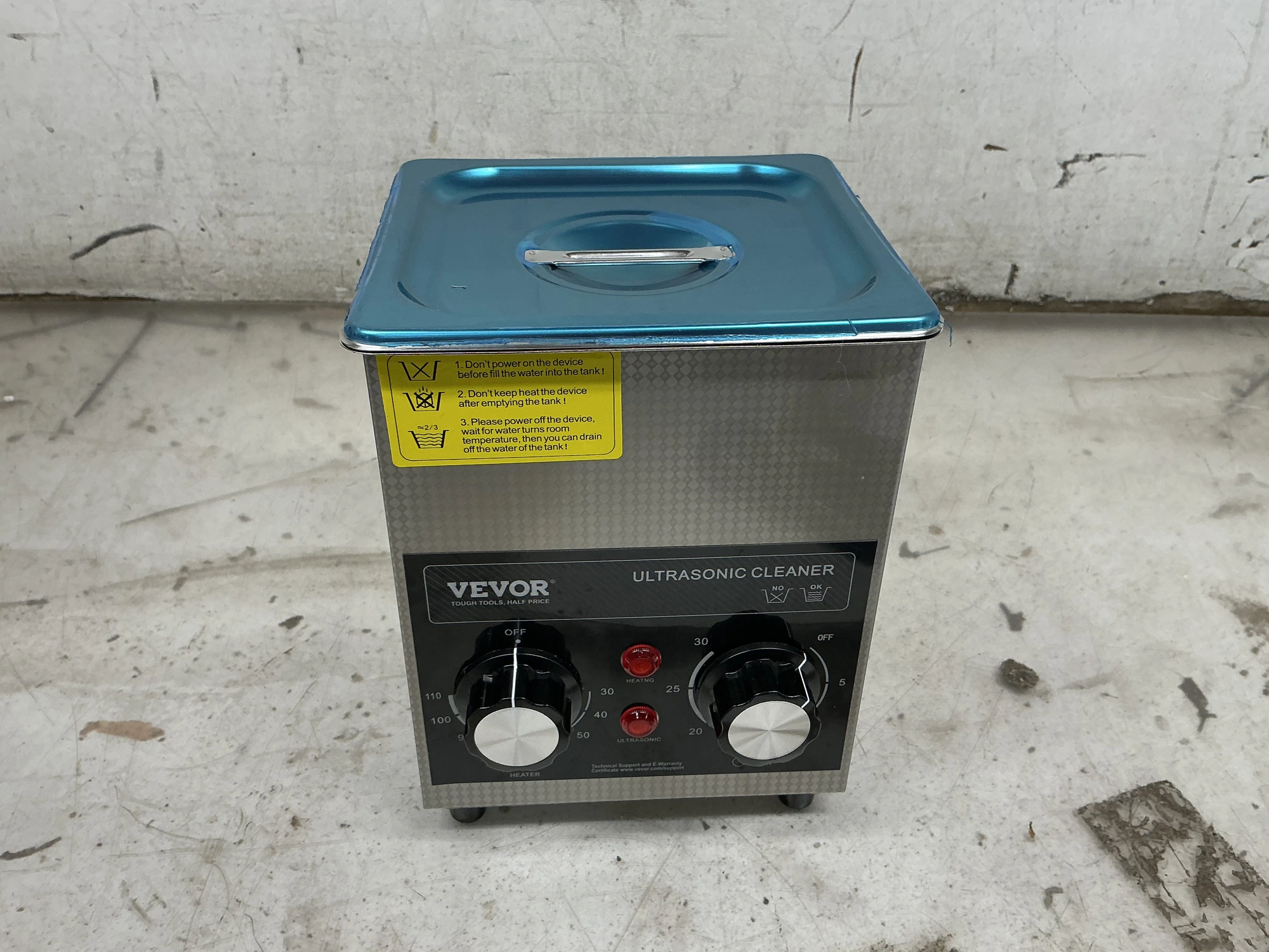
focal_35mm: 28
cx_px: 634
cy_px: 476
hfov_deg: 63.4
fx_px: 1026
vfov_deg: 49.7
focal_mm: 3
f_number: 1.8
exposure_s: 1/120
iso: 40
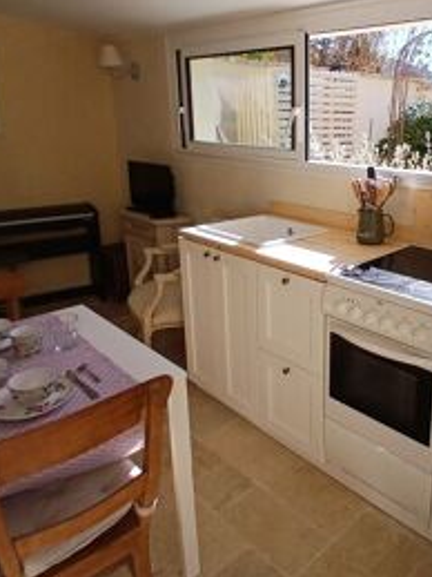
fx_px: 466
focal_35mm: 28
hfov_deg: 47.1
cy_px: 237
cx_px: 345
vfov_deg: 63.0
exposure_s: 1/291
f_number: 2.2
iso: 50
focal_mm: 1.4
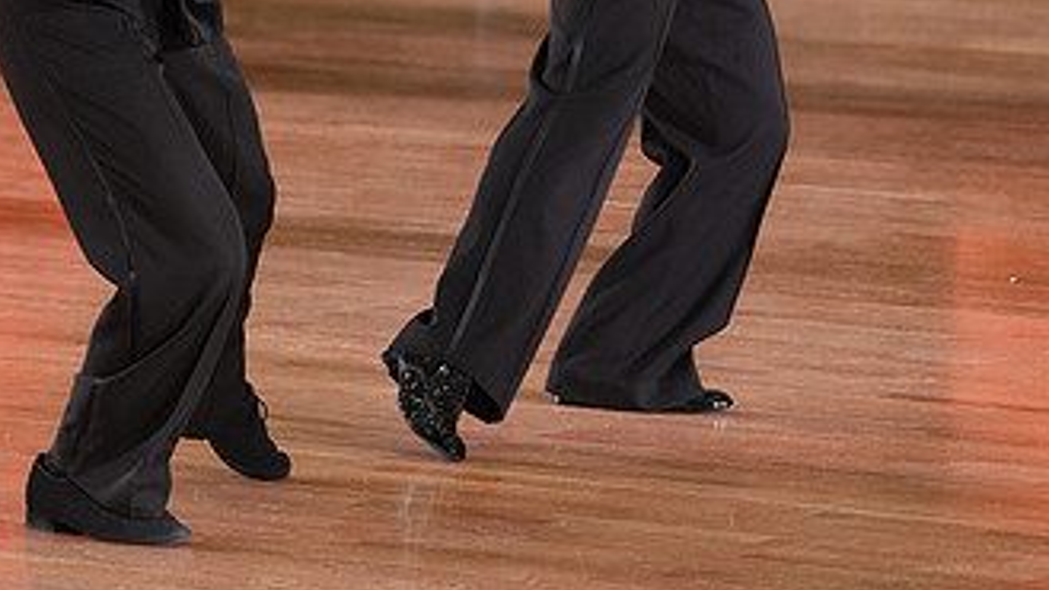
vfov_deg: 3.9
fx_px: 8539
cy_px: -258
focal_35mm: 307
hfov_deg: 7.0
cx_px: 451
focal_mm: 166
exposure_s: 1/200
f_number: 5
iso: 3200
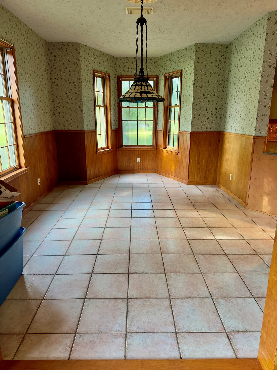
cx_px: 138
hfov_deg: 56.8
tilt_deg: -13.8
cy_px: 185
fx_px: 256
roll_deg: -0.8
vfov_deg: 71.6
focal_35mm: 24
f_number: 1.78
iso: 320
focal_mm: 6.76
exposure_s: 1/60
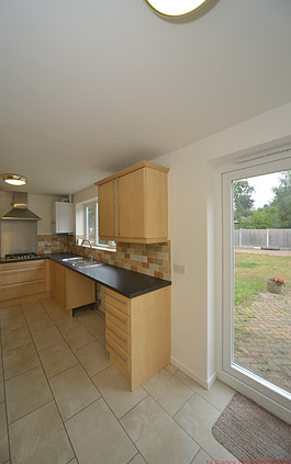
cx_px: 136
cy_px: 229
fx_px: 165
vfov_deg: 109.3
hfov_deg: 82.8
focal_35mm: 13
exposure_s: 1/40
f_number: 5.6
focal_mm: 12
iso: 400
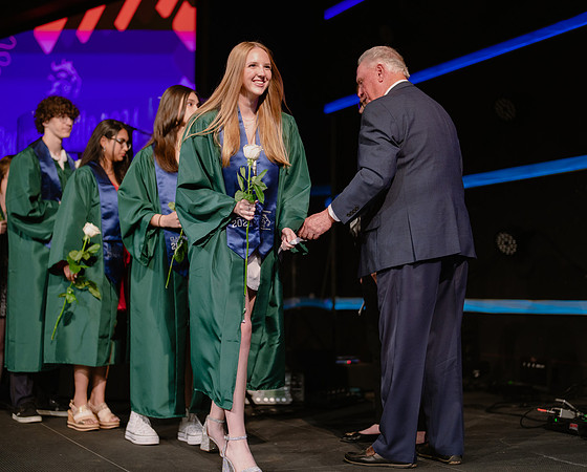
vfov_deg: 26.8
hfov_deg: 33.1
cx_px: 294
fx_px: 989
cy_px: 236
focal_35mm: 57
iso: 640
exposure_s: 1/320
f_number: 1.2
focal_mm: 50
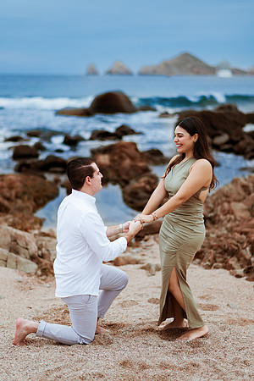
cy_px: 190
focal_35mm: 58
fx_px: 614
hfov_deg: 23.4
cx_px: 127
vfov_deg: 34.5
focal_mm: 58
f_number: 1.4
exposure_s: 1/800
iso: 80
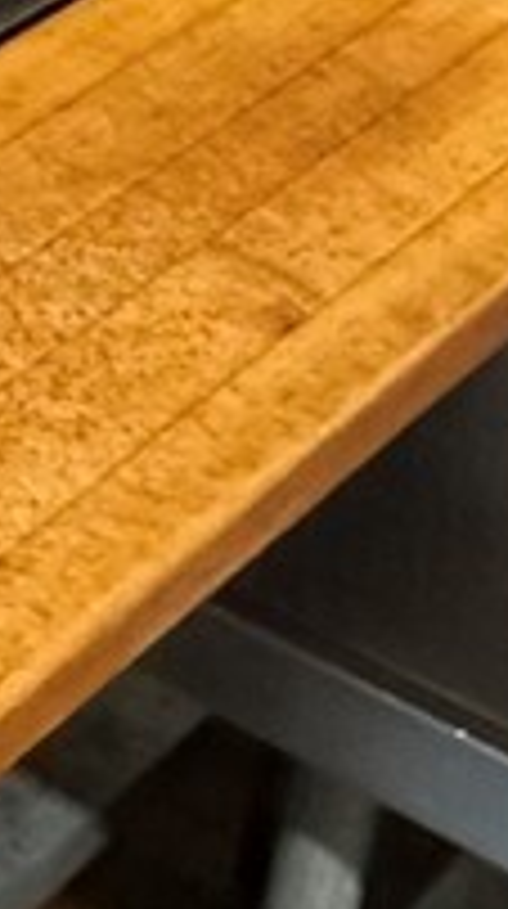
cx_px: -863
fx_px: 2910
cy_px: 104
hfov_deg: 8.7
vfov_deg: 17.5
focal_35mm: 121
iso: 400
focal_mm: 2.22
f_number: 2.2
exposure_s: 1/60
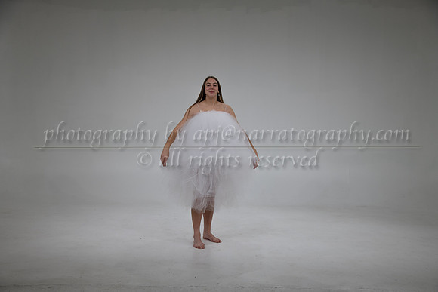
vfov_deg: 27.0
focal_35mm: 50
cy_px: 146
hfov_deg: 39.6
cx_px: 219
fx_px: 608
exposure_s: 1/500
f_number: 5.6
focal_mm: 50
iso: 400
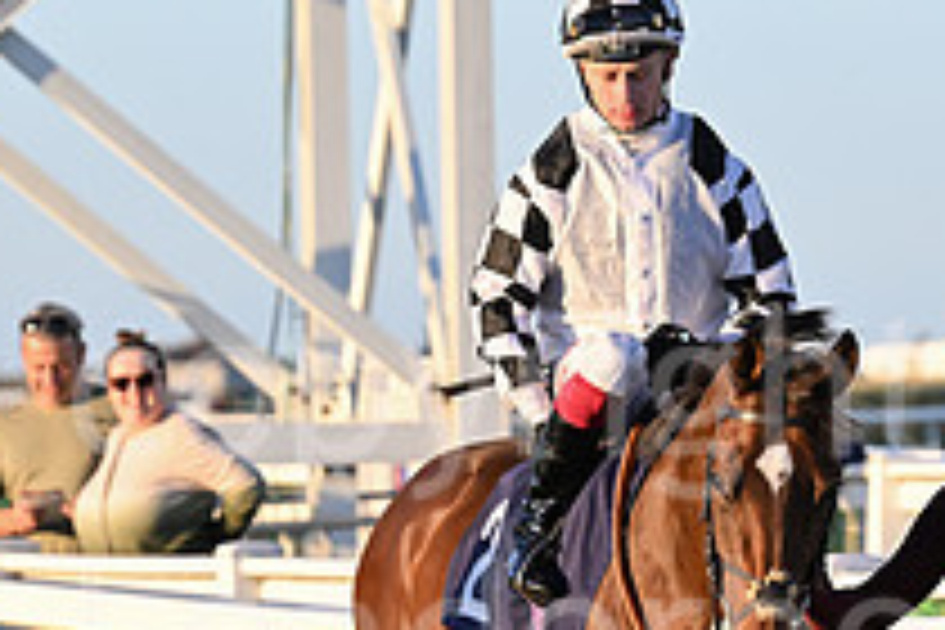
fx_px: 11575
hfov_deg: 4.7
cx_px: 662
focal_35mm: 441
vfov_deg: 3.1
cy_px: 677
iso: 640
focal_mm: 160
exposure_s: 1/1250
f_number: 5
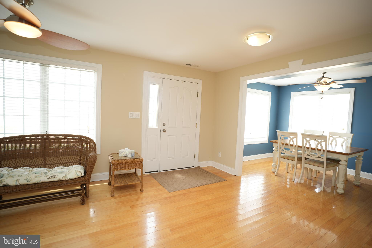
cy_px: 124
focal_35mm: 17
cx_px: 186
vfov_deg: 70.1
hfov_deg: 92.9
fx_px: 177
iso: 125
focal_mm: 17.1
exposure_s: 1/60
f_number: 2.8
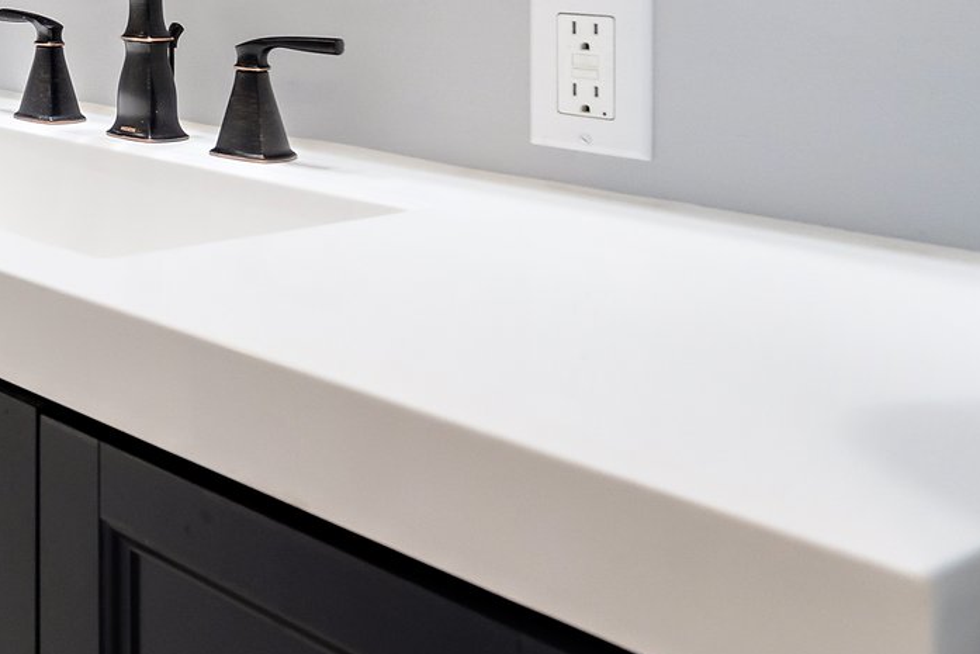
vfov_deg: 25.9
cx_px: -453
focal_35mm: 47
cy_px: -109
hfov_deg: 28.7
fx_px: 1280
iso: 1600
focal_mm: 16
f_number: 8
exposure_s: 1/6
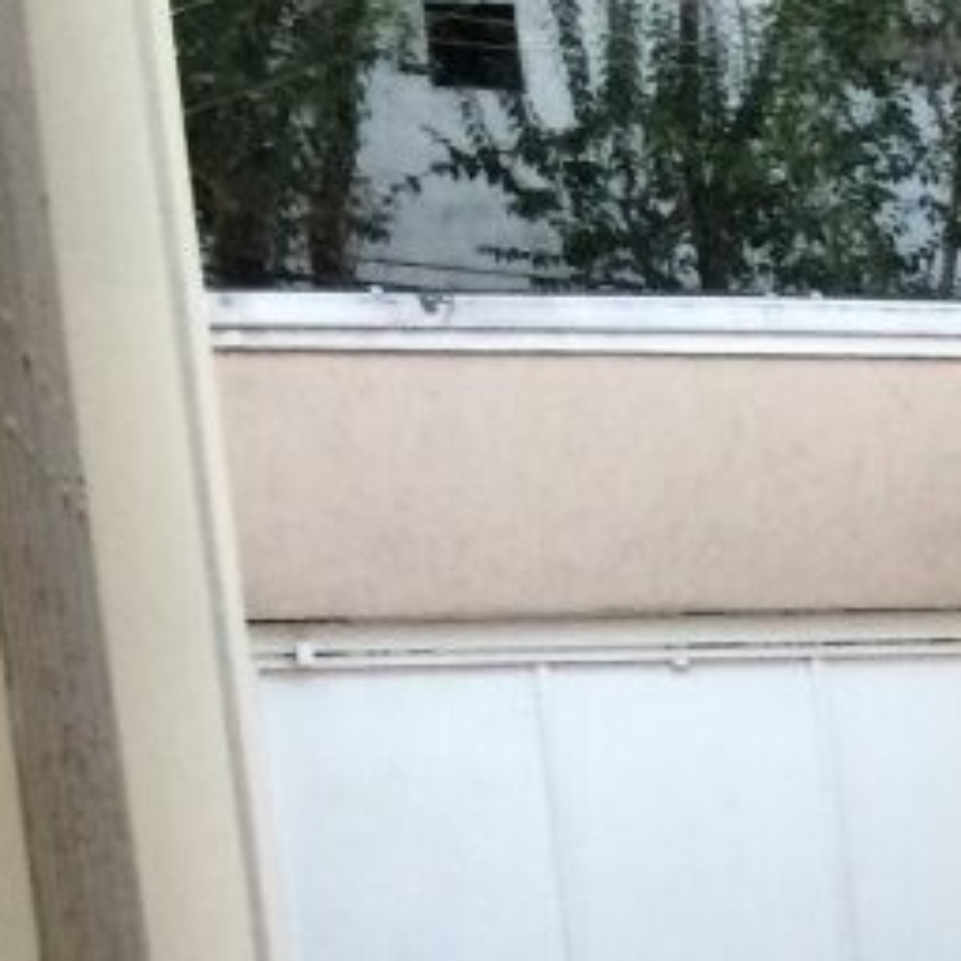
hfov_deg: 11.3
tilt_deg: -9.4
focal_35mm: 128
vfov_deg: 13.0
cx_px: 2316
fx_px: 4020
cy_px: 1411
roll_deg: +2.9
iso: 100
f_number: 2.2
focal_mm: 4.15
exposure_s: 1/30
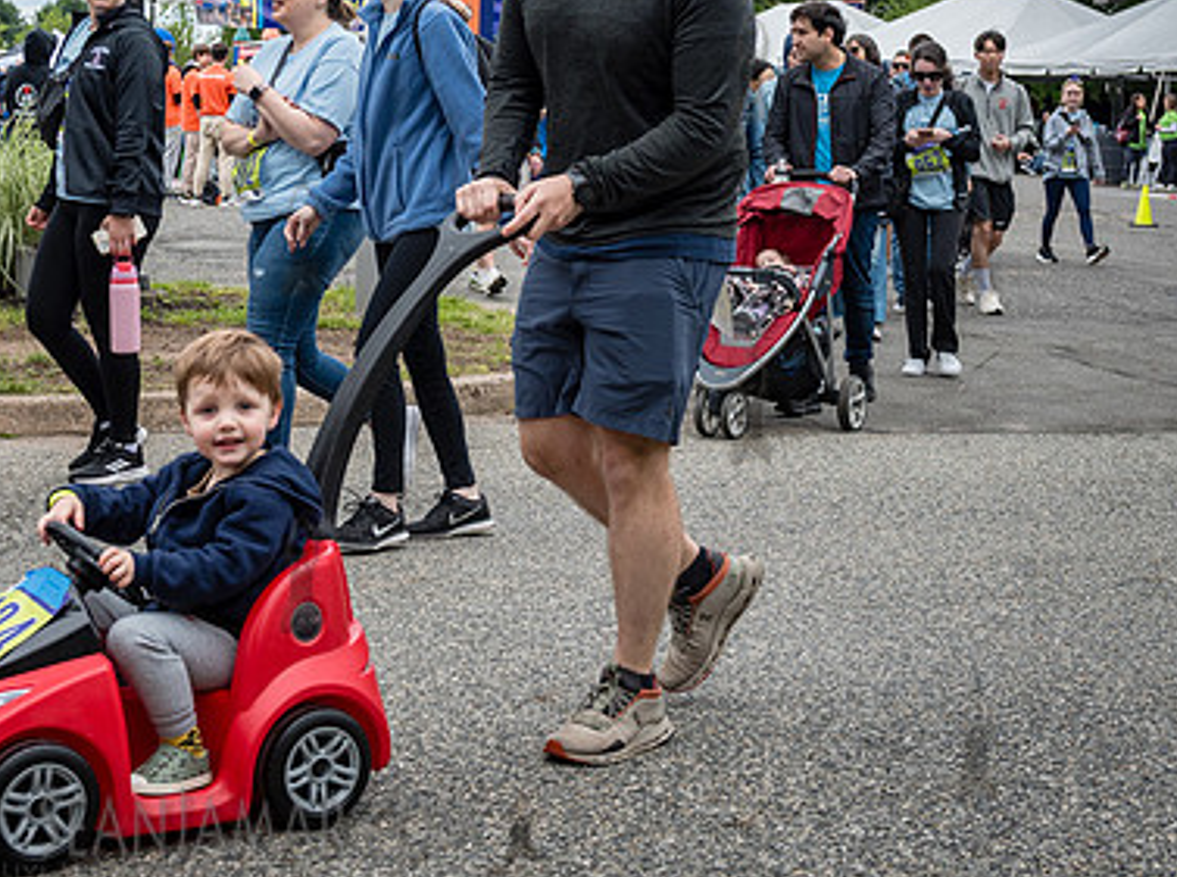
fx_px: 2273
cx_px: 511
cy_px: 213
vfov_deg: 21.6
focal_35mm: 67
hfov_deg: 29.0
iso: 400
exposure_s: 1/1250
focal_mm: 35
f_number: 4
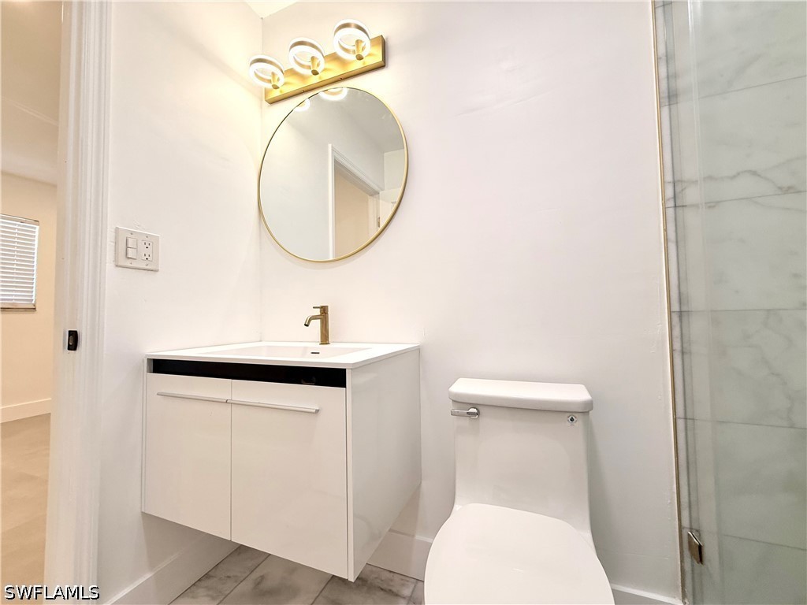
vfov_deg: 85.7
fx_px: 326
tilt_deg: +1.3
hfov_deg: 102.1
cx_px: 404
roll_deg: -0.5
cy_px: 302
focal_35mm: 14
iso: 80
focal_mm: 2.22
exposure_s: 1/120
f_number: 2.2
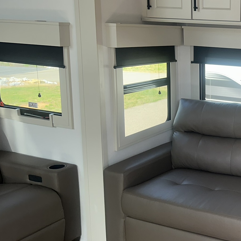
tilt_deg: -10.3
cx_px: 266
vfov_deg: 35.3
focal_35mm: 48
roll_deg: -1.3
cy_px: 104
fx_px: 378
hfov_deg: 31.3
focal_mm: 6.86
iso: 100
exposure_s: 1/136
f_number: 1.78
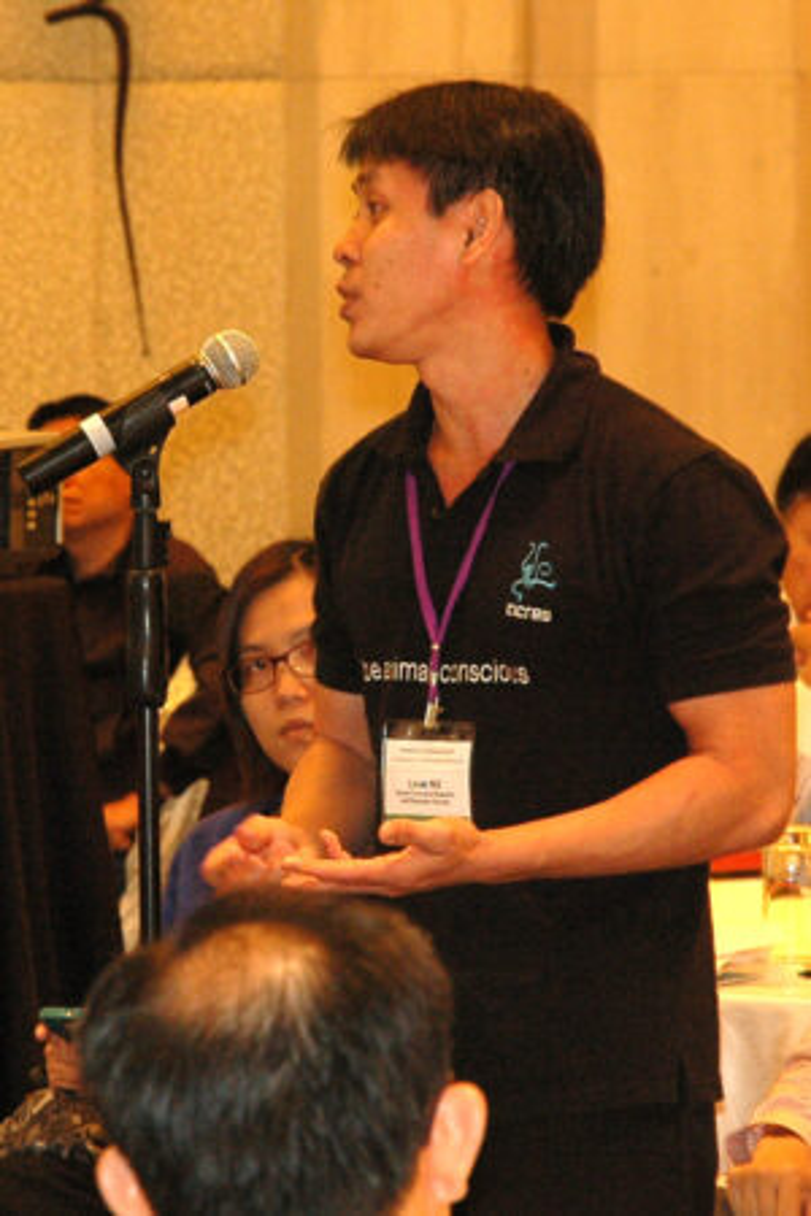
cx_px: 406
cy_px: 608
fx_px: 3548
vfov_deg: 19.5
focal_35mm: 105
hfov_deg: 13.0
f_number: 4.5
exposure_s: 1/30
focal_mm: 70
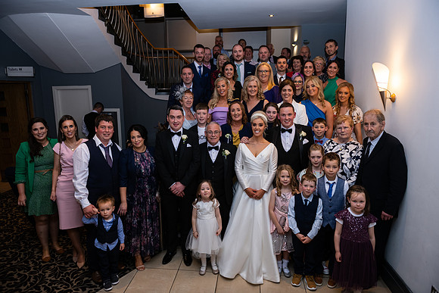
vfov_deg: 53.2
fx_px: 293
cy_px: 146
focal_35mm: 24
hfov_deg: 73.7
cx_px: 220
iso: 640
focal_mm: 24
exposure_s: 1/160
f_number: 3.5
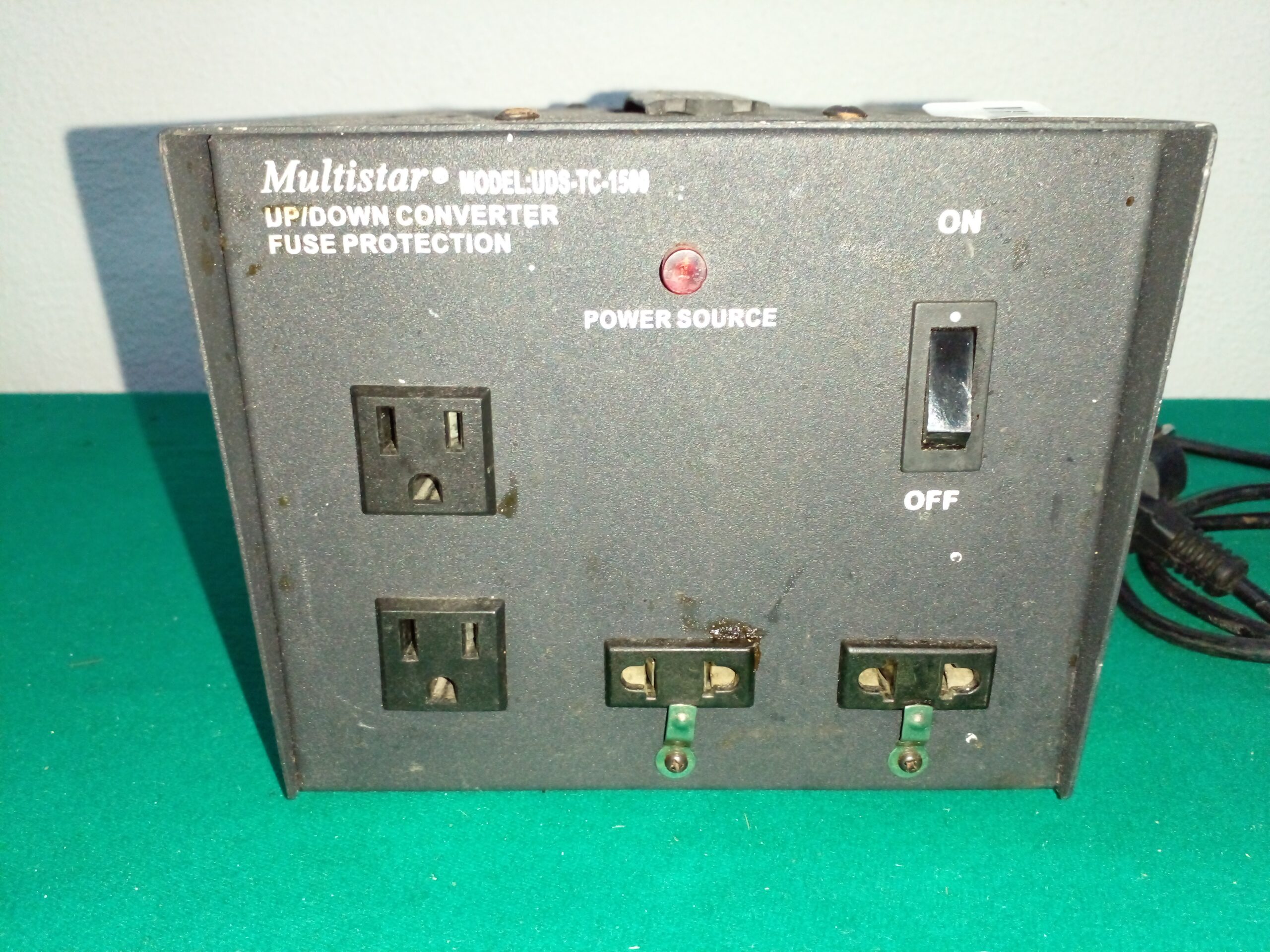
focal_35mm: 27
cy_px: 476
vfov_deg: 51.4
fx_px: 991
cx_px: 635
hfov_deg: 65.3
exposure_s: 1/50
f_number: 1.9
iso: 250
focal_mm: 3.6
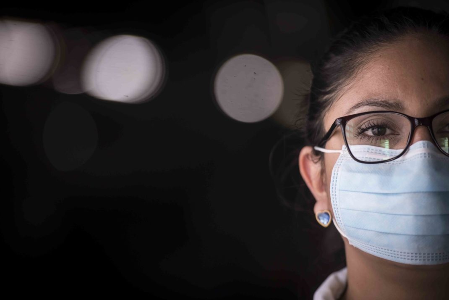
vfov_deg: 6.9
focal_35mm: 200
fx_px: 2495
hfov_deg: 10.3
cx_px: 224
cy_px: 150
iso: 640
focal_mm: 200
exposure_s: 1/250
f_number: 2.8
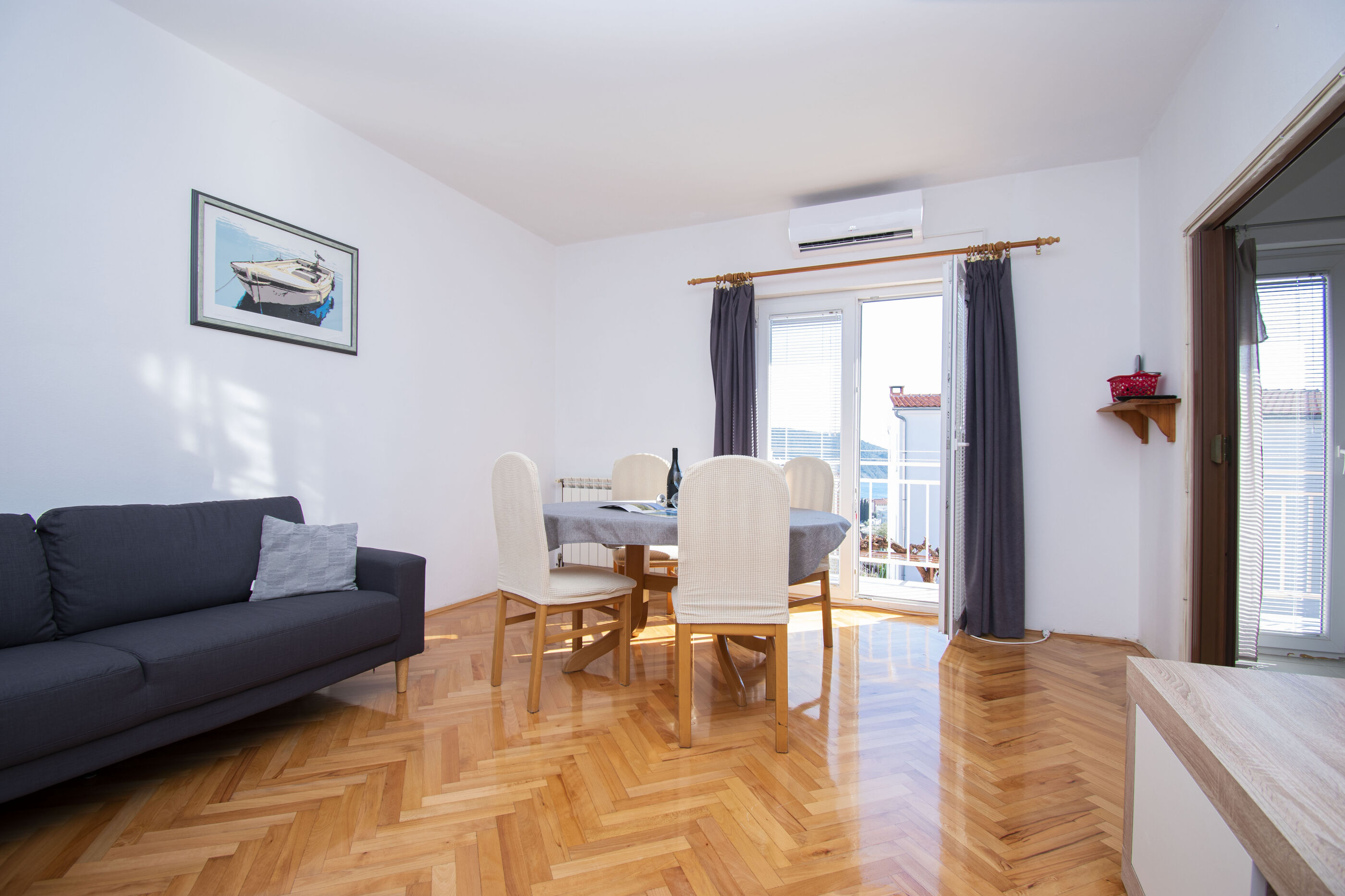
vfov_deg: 77.3
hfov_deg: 100.4
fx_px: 560
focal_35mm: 15
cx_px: 672
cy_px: 448
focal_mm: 10
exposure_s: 1/60
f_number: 5.6
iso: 100
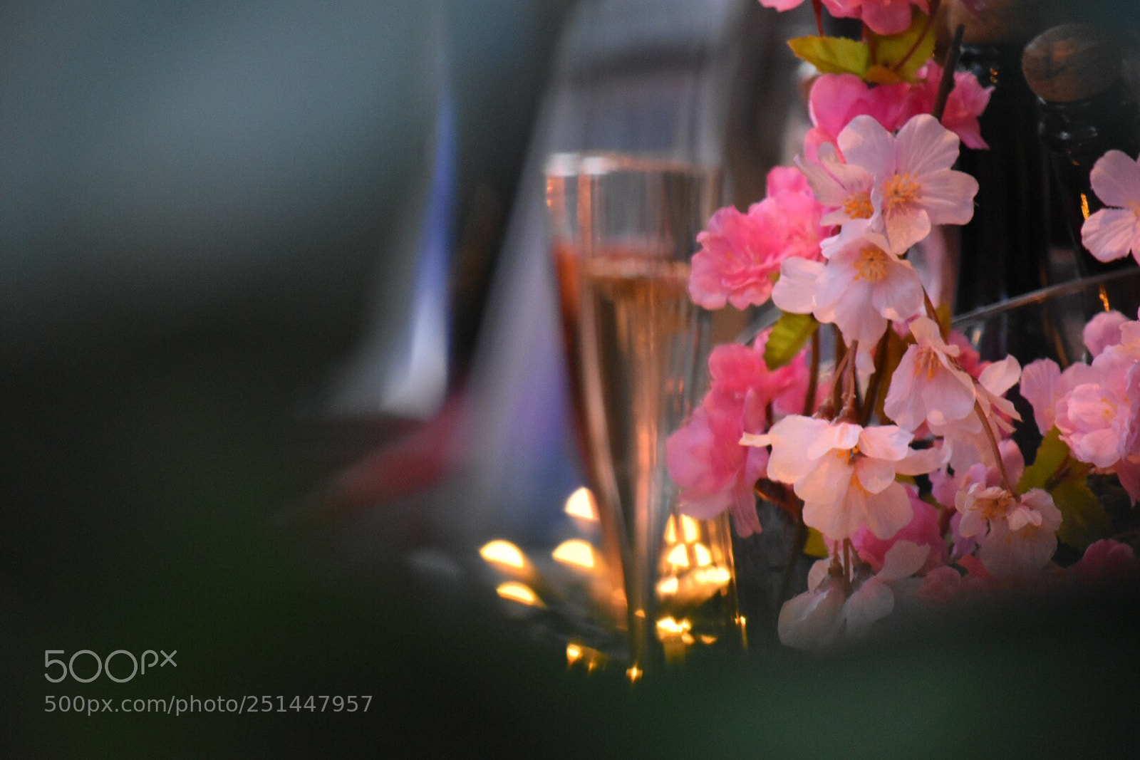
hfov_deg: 5.1
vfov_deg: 3.4
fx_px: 12825
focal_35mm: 405
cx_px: 570
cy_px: 380
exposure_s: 1/125
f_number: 5.6
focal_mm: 270
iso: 2800
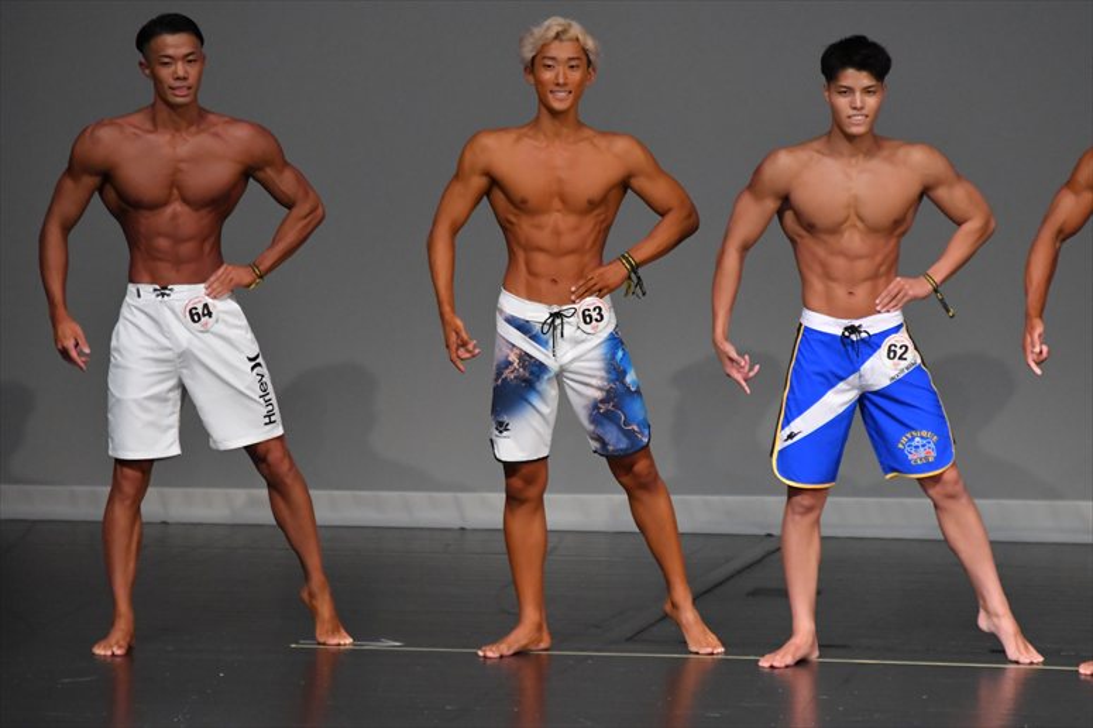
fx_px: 11380
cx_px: 546
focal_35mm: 375
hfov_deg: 5.5
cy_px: 364
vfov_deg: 3.7
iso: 5600
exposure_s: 1/400
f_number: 5.6
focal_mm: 250
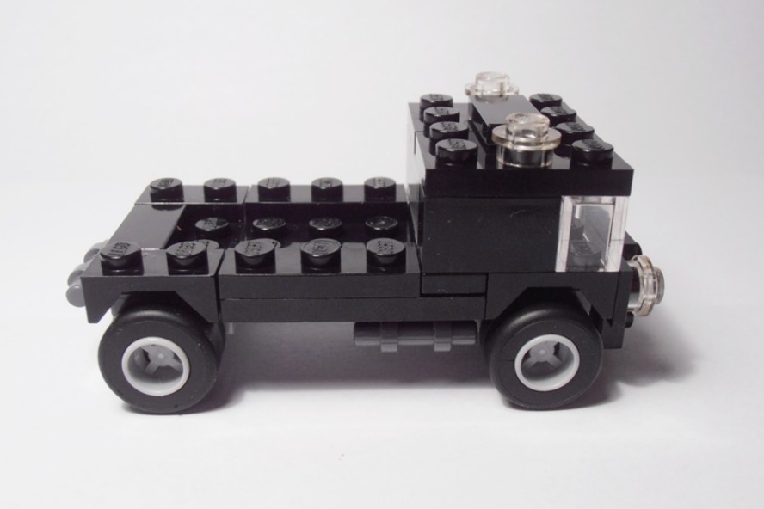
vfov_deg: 34.2
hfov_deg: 49.6
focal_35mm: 39
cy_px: 251
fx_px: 828
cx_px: 386
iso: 100
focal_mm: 6.61
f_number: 3.9
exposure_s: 1/40
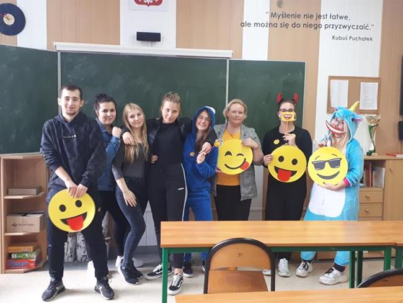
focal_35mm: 27
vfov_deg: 51.4
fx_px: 314
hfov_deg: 65.3
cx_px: 202
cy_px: 152
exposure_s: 1/25
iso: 200
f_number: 1.9
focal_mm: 3.6
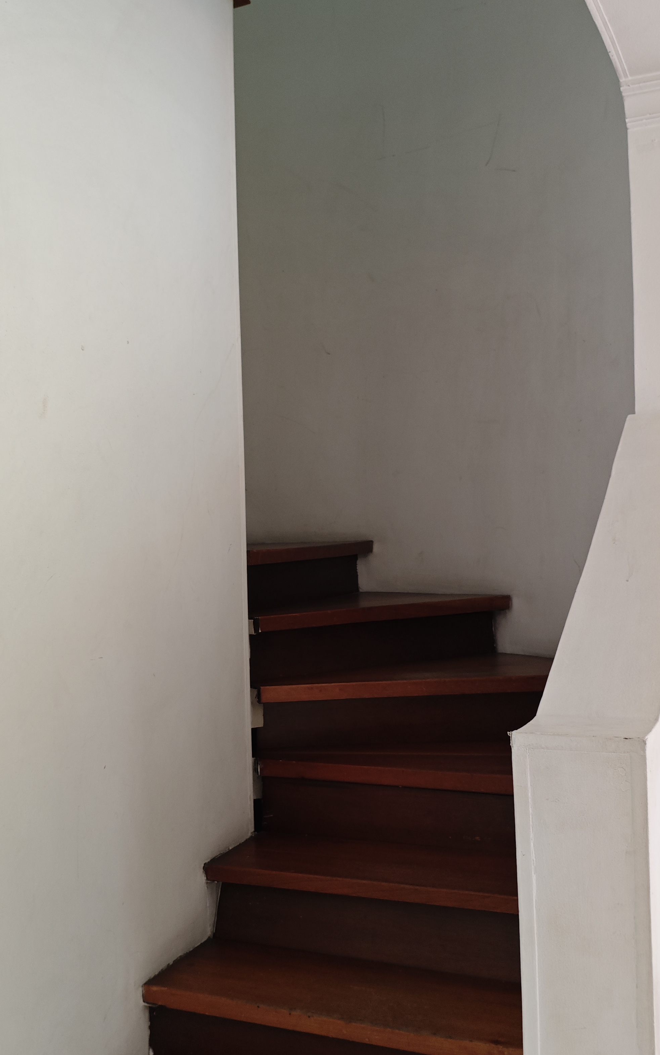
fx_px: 1036
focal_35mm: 36
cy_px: 542
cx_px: 285
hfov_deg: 35.3
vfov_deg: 54.0
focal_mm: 4.94
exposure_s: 1/60
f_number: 1.59
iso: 100
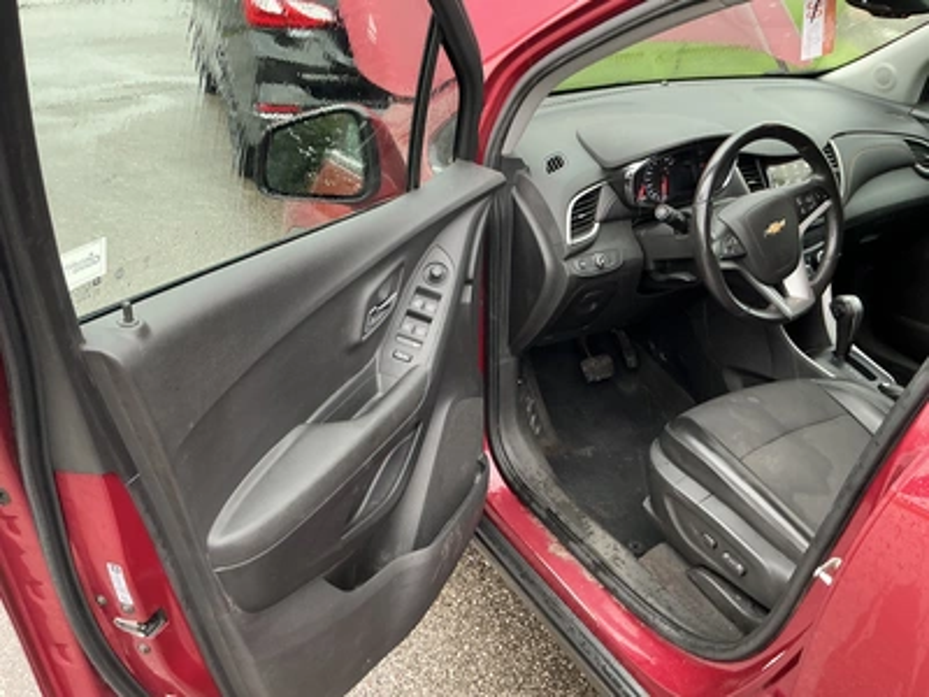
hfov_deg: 63.4
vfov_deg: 49.7
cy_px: 348
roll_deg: -0.3
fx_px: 751
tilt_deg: -27.7
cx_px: 464
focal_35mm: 28
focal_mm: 3
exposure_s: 1/60
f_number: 1.8
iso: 100
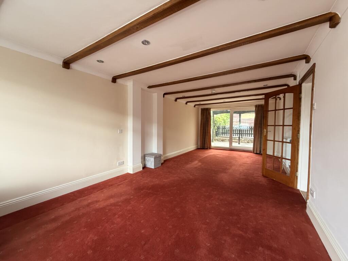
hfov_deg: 102.1
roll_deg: +0.0
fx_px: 141
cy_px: 130
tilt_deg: -1.9
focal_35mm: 14
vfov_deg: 85.7
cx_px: 174
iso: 320
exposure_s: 1/101
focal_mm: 2.22
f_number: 2.2
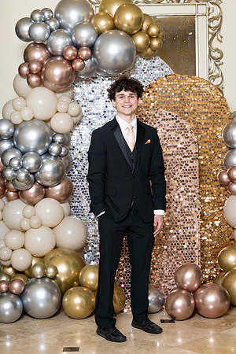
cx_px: 118
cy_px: 177
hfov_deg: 16.7
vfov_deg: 24.8
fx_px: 806
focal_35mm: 82
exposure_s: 1/200
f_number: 5.6
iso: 250
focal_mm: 82
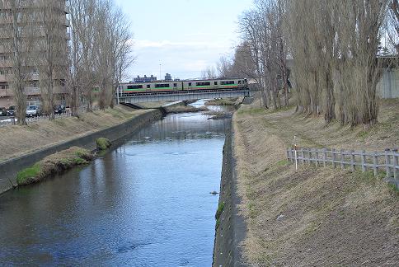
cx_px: 200
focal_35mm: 81
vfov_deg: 16.9
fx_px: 899
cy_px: 134
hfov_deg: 25.0
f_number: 5.6
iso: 100
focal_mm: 30
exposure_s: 1/200
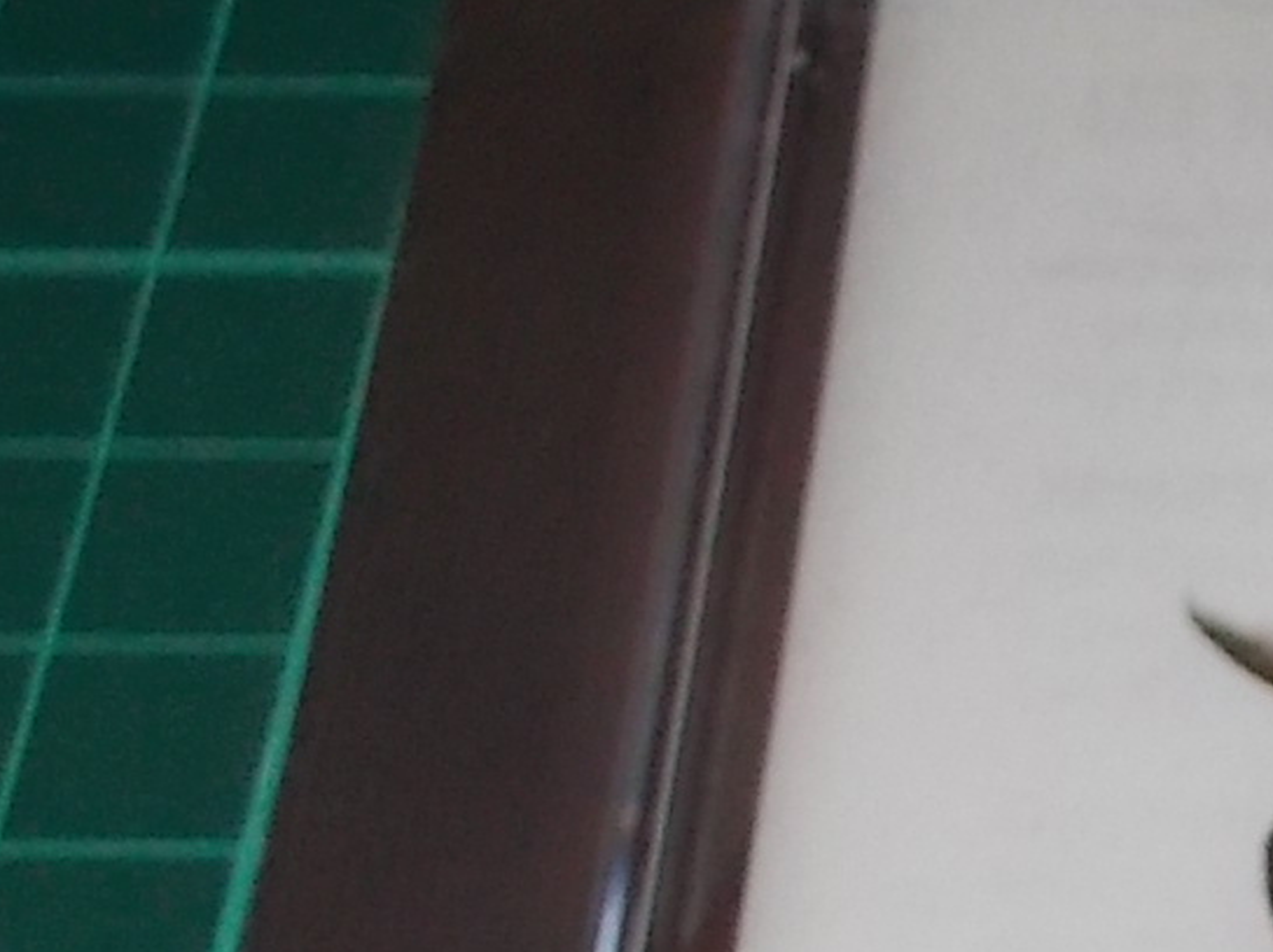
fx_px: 4447
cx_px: 2205
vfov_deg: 11.8
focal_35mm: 121
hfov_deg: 14.5
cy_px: 1365
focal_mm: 4.1
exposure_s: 1/30
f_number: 3.3
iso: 200
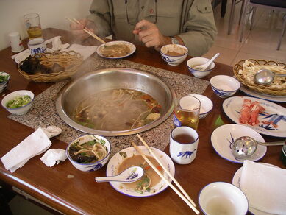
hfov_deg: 50.1
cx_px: 143
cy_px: 108
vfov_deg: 38.7
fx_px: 306
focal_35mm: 37
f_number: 2.8
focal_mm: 7.8
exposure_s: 1/40
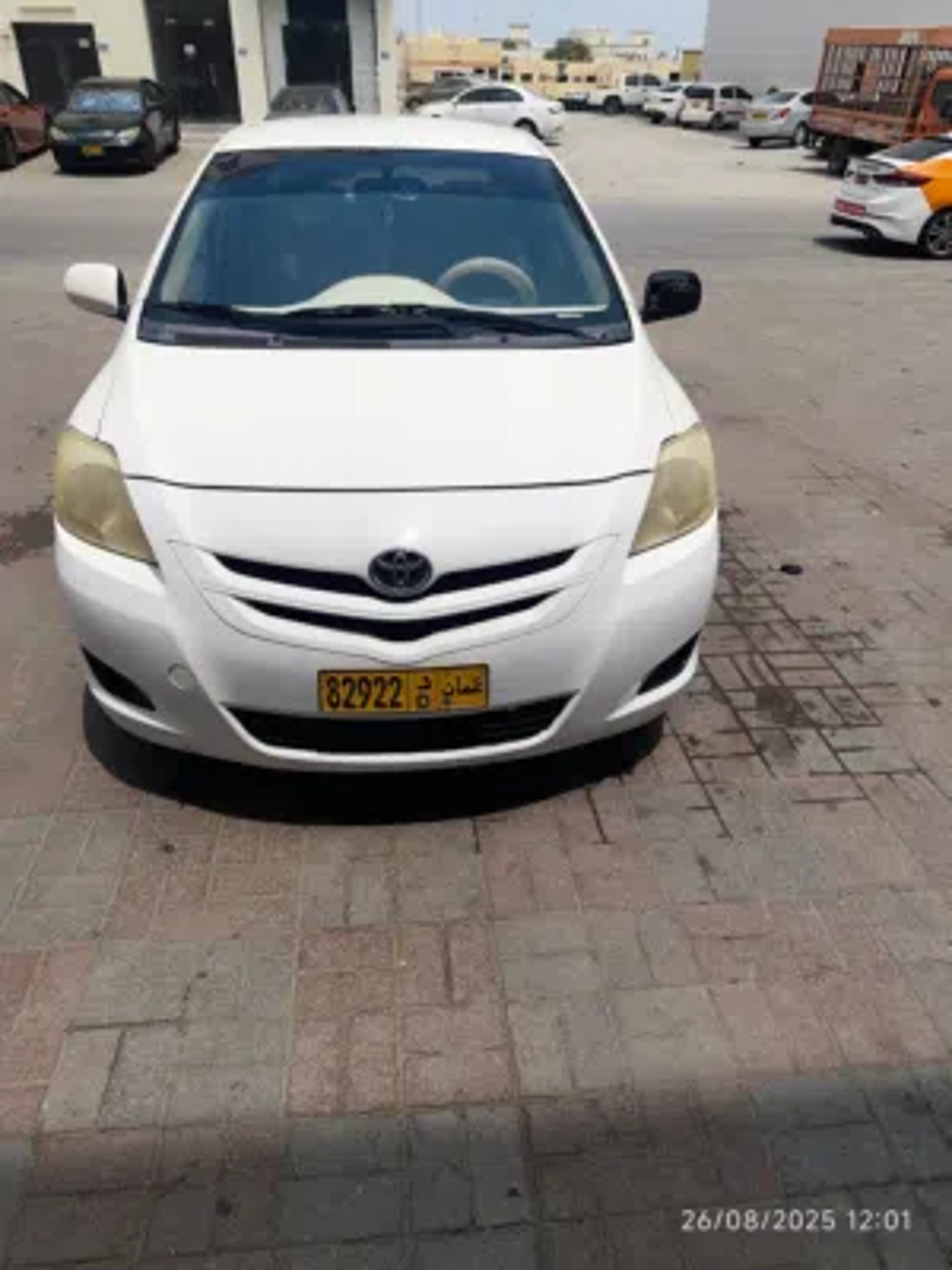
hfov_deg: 58.9
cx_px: 476
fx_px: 843
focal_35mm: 23
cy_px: 635
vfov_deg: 73.9
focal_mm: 6.19
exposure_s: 1/1648
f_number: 1.65
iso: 50
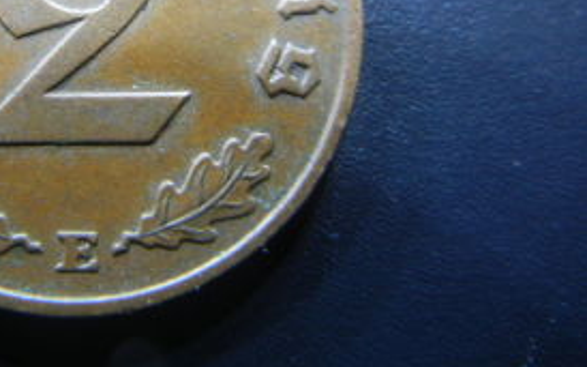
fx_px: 816
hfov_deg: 38.2
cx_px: 124
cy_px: 21
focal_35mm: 51
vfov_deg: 24.4
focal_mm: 5.4
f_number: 3.5
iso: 160
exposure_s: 1/31.7
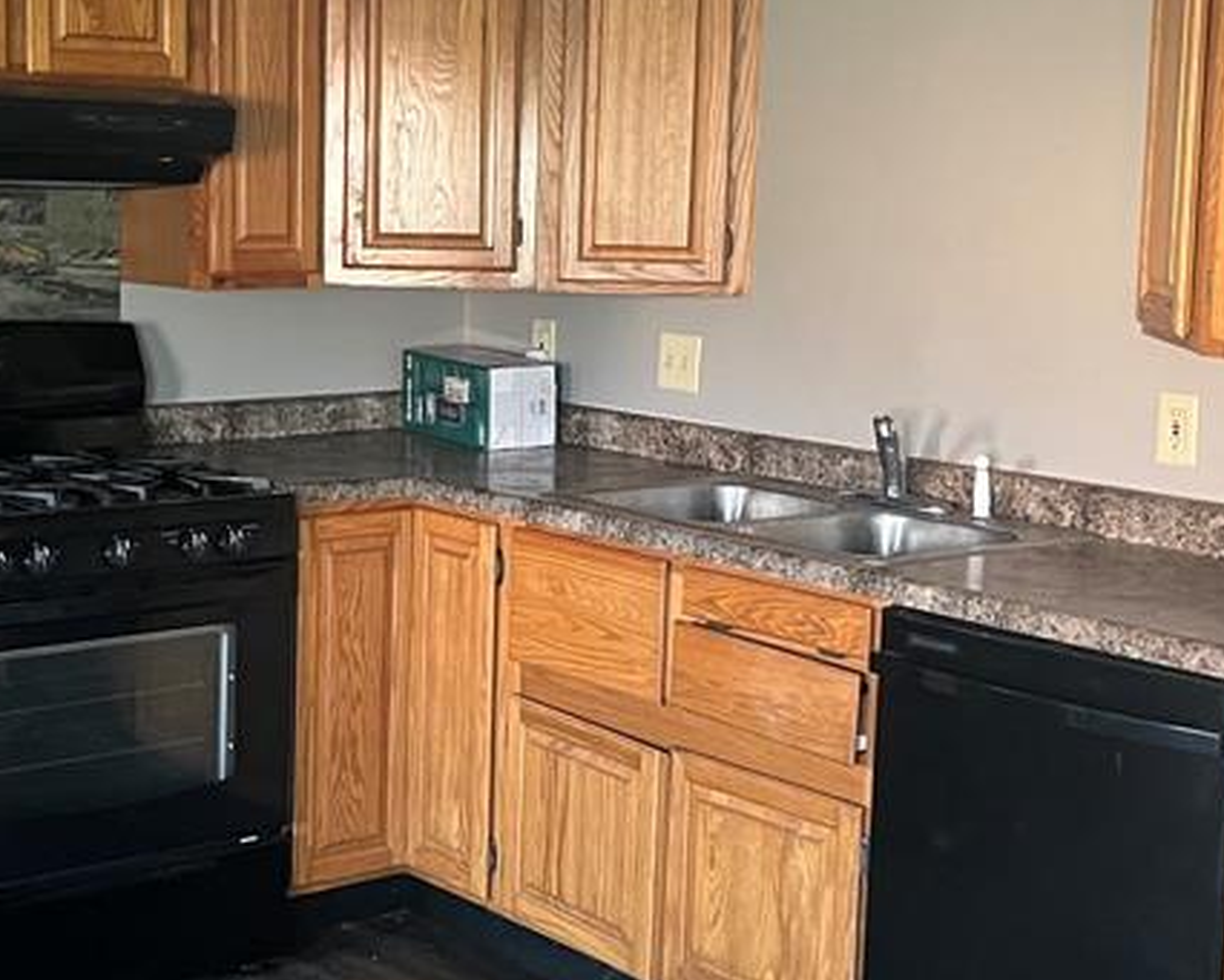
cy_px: 431
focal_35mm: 61
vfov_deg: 25.0
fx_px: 2210
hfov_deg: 30.8
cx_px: 434
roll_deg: -1.4
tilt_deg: -8.1
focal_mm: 5.1
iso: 640
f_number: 1.6
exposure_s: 1/40
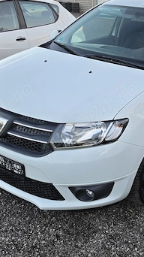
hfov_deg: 25.8
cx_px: 142
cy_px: 127
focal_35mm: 44
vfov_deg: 46.4
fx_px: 299
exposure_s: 1/359
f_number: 1.4
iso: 20
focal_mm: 6.5
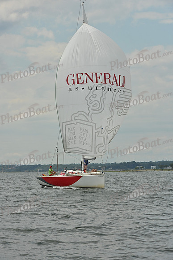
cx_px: 86
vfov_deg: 12.1
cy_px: 130
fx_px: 1225
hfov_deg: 8.1
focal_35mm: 170
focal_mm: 170
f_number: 14
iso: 320
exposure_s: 1/800
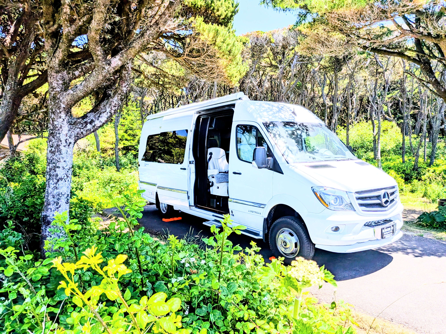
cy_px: 167
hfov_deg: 71.6
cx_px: 223
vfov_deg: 56.8
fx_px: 309
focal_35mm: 24
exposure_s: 1/2160
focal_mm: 4.5
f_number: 1.7
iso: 28
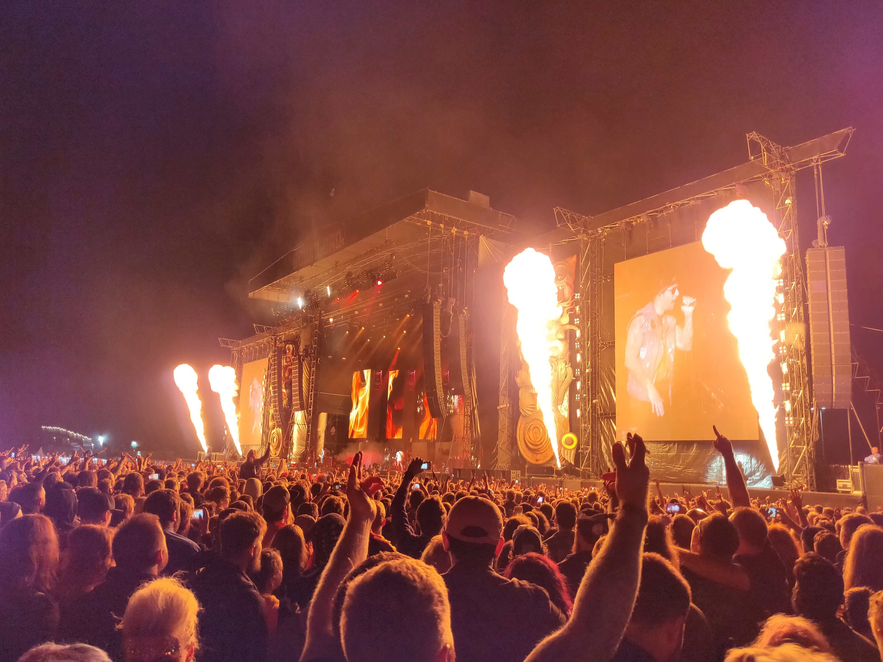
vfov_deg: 54.9
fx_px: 638
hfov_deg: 69.4
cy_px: 331
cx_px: 442
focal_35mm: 25
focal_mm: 4.25
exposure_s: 1/50
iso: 250
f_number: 1.7
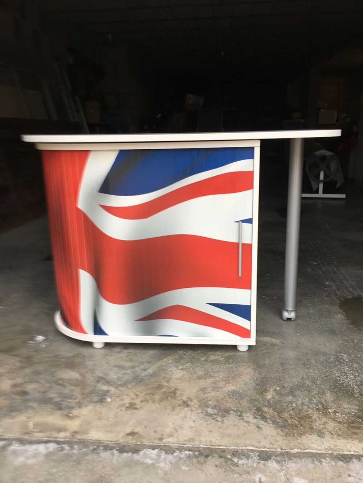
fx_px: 405
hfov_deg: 48.2
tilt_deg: -14.6
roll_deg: +3.4
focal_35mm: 29
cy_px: 242
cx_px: 182
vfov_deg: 61.7
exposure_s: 1/50
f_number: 2.2
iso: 25
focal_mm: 4.15
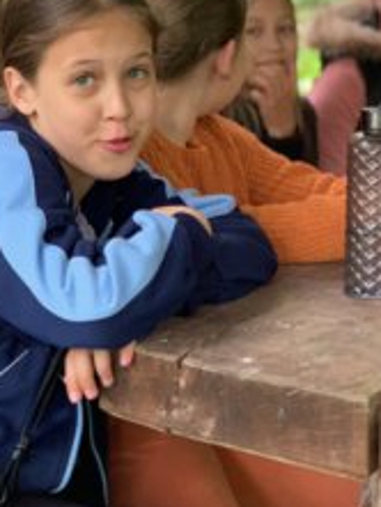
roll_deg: -1.5
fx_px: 1378
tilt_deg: -6.4
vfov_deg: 20.8
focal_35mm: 94
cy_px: 170
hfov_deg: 15.7
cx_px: 255
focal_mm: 6
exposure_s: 1/60
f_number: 2.4
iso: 125
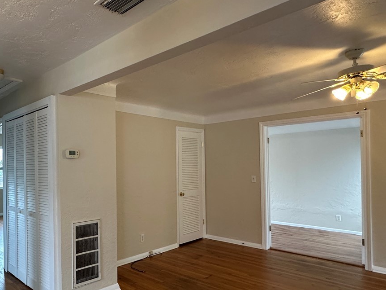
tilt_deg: +1.3
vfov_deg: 52.9
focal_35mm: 26
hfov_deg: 63.9
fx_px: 290
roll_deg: +0.1
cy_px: 164
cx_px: 103
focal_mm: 2.22
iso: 160
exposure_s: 1/60
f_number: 2.2
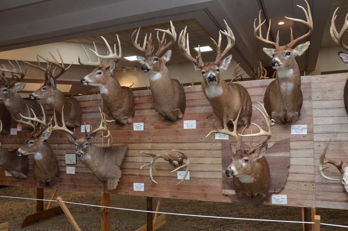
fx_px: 318
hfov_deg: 57.3
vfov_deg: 39.8
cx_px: 174
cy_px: 116
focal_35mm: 33
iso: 500
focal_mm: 22
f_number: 6.3
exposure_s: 1/60
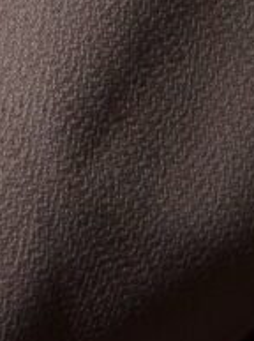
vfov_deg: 6.1
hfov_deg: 4.9
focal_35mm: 299
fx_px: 2935
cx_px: -254
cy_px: -693
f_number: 1.78
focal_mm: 6.86
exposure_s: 1/60
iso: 100
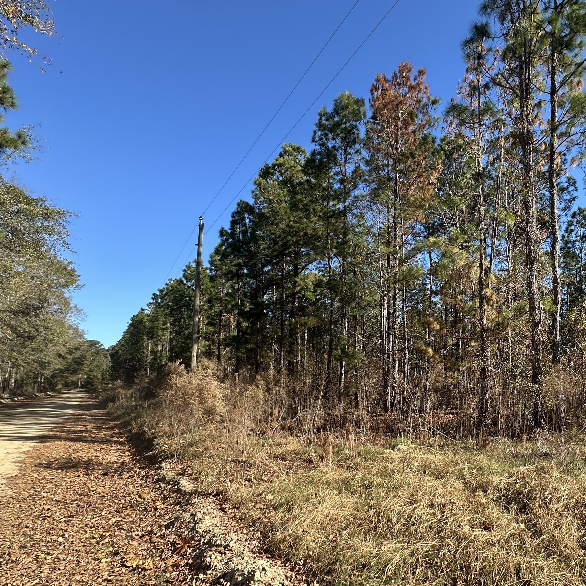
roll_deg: -1.3
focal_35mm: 21
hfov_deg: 69.3
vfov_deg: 71.1
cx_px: 407
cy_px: 364
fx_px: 402
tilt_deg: +7.5
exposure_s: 1/690
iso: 40
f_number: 2.2
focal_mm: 2.22
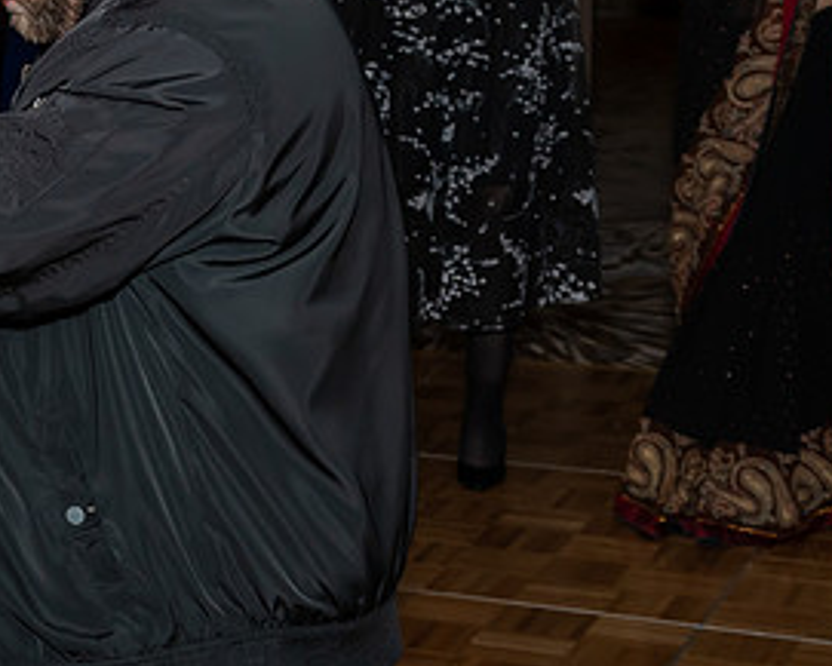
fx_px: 2611
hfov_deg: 16.7
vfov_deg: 14.5
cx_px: -346
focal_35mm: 106
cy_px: 223
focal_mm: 26
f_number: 6.3
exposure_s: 1/250
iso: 400
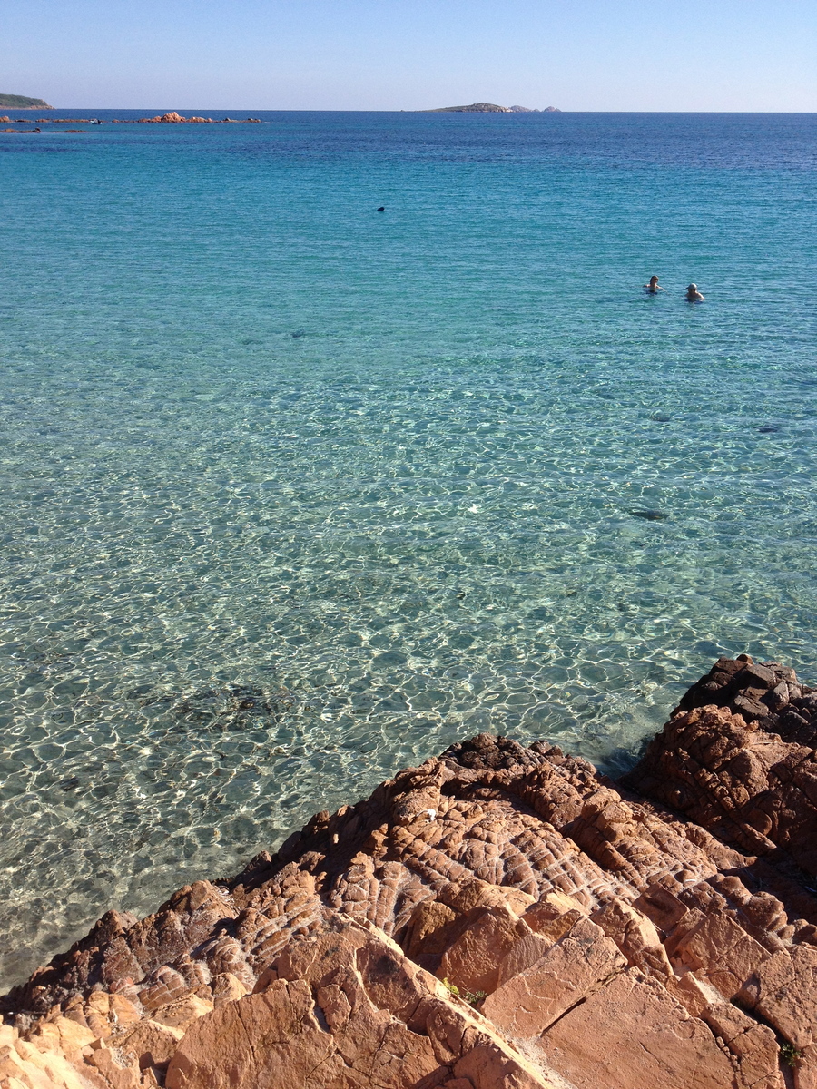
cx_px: 408
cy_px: 544
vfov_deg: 52.6
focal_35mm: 35
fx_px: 1101
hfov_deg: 40.7
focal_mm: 4.28
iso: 64
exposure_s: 1/1623
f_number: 2.4
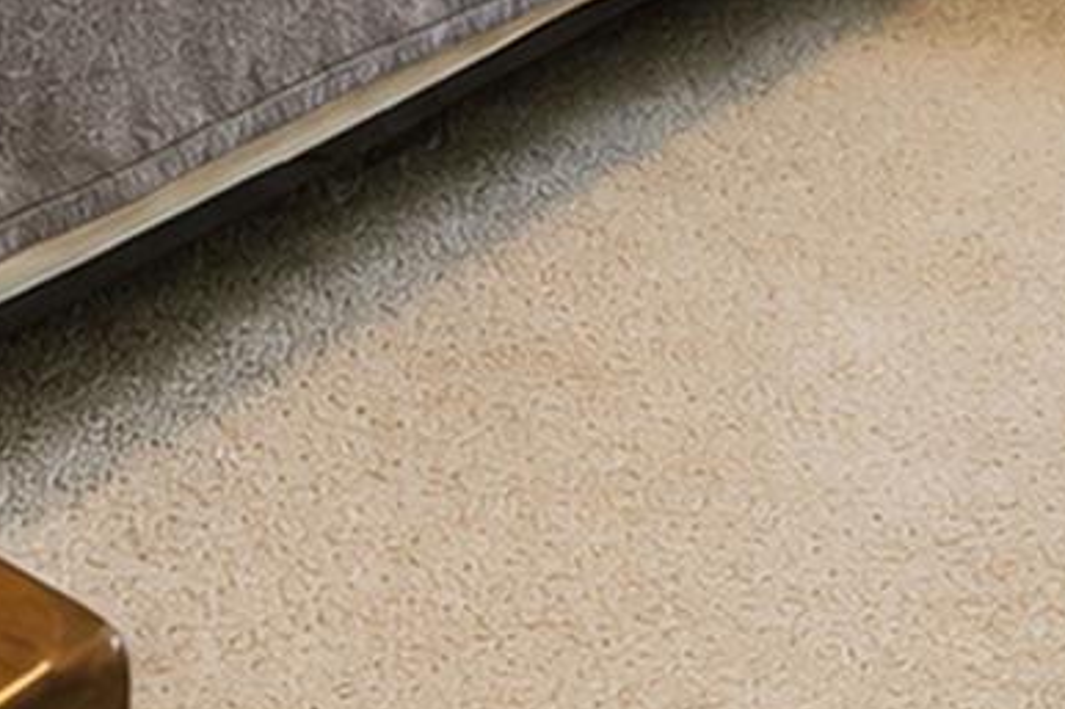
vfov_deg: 12.6
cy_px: -970
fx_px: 2513
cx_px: 1059
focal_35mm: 85
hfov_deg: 23.0
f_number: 4
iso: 64
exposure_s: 1/13
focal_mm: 16
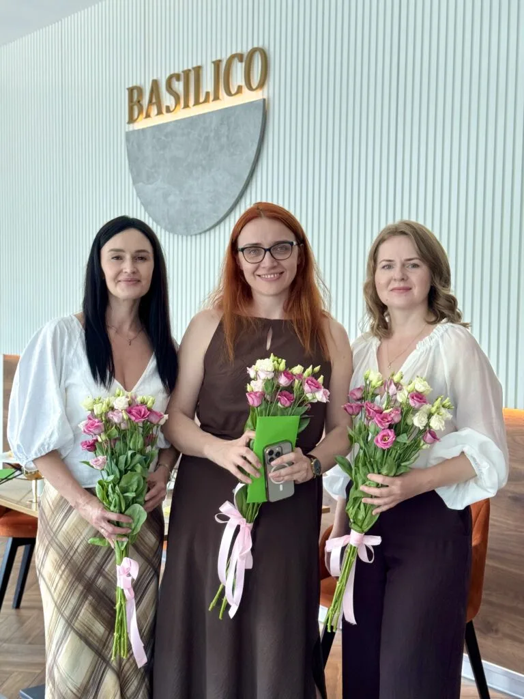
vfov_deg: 39.7
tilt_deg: -2.5
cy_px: 350
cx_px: 262
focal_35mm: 48
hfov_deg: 30.3
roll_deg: -1.0
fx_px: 969
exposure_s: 1/100
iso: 80
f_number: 1.78
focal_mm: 6.76
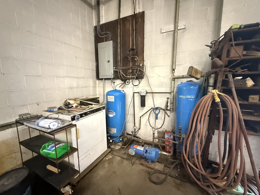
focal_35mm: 15
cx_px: 130
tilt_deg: -7.1
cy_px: 98
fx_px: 113
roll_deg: -0.1
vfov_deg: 81.7
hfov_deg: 98.2
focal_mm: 2.22
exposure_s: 1/30
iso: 1600
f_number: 2.2
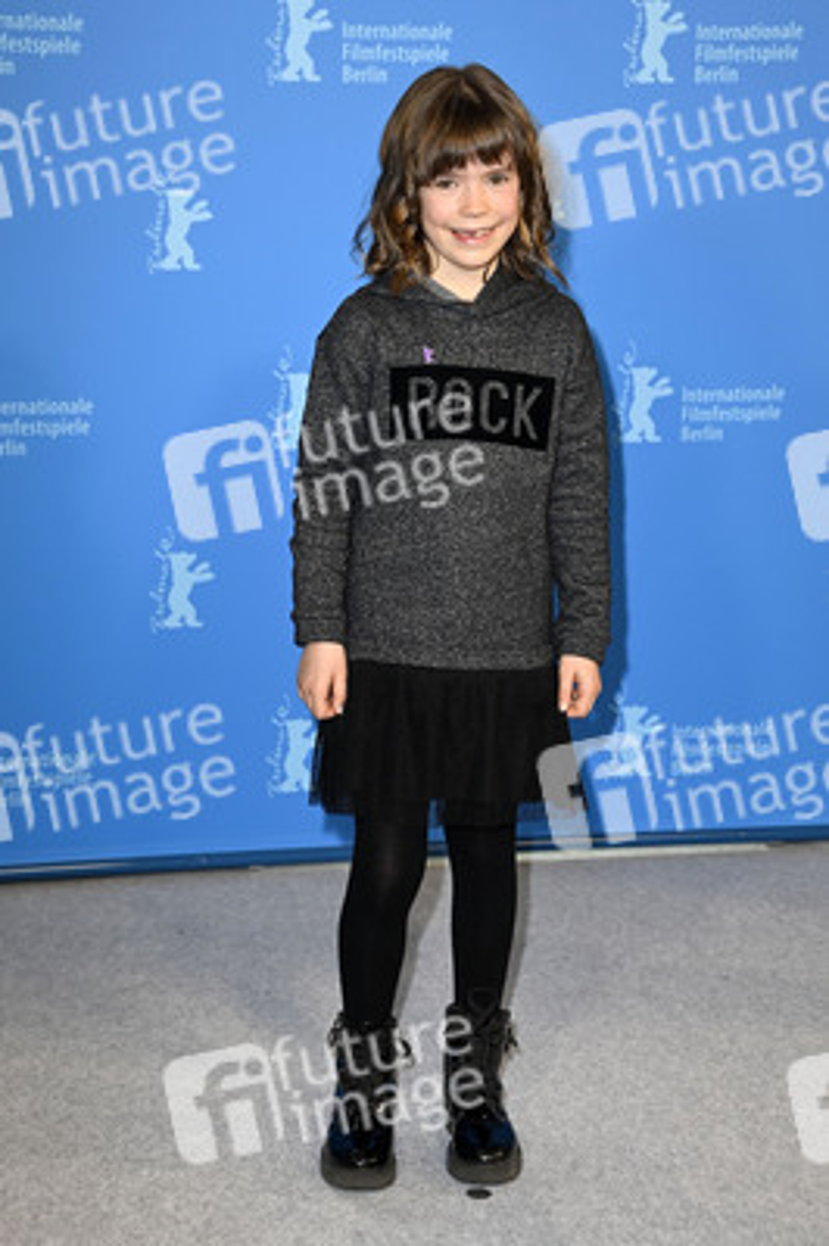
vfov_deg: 32.4
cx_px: 414
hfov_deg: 21.9
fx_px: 2145
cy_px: 623
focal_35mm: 62
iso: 1000
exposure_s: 1/250
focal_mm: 62
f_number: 5
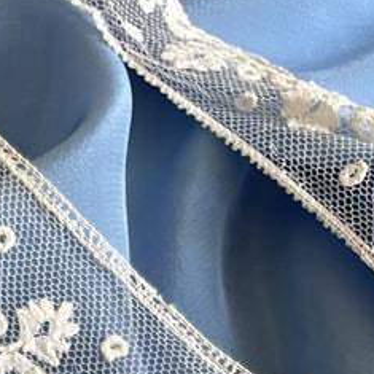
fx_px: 1222
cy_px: 729
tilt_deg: -65.6
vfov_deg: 14.6
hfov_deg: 16.7
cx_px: -68
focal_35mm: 100
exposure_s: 1/50
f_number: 1.6
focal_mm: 4.2
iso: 100
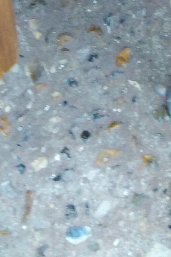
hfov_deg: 9.1
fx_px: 1062
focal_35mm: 149
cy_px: -403
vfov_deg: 11.1
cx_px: 184
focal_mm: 3.46
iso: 183
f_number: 2.2
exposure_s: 1/30
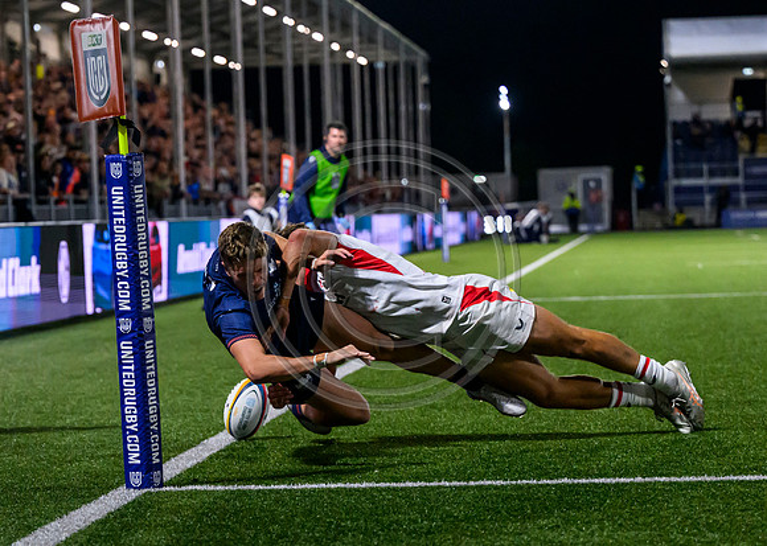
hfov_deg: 14.2
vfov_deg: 10.1
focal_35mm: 142
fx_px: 3081
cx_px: 333
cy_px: 400
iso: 5000
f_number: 3.2
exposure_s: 1/1600
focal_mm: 83
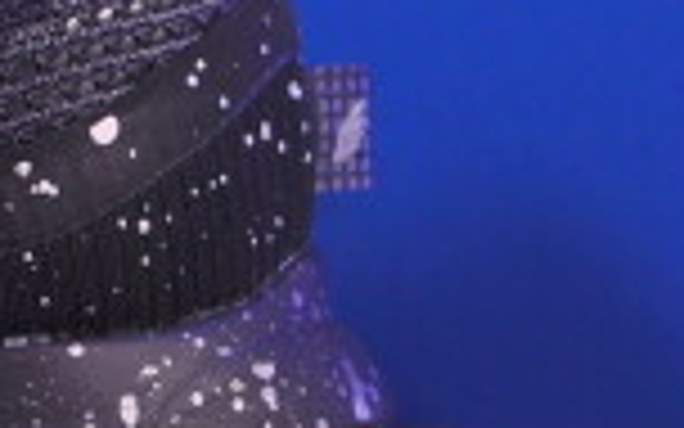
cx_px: -801
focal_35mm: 401
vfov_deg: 3.3
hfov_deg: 5.1
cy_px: -182
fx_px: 7475
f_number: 2.8
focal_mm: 50
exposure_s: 1/320
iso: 250
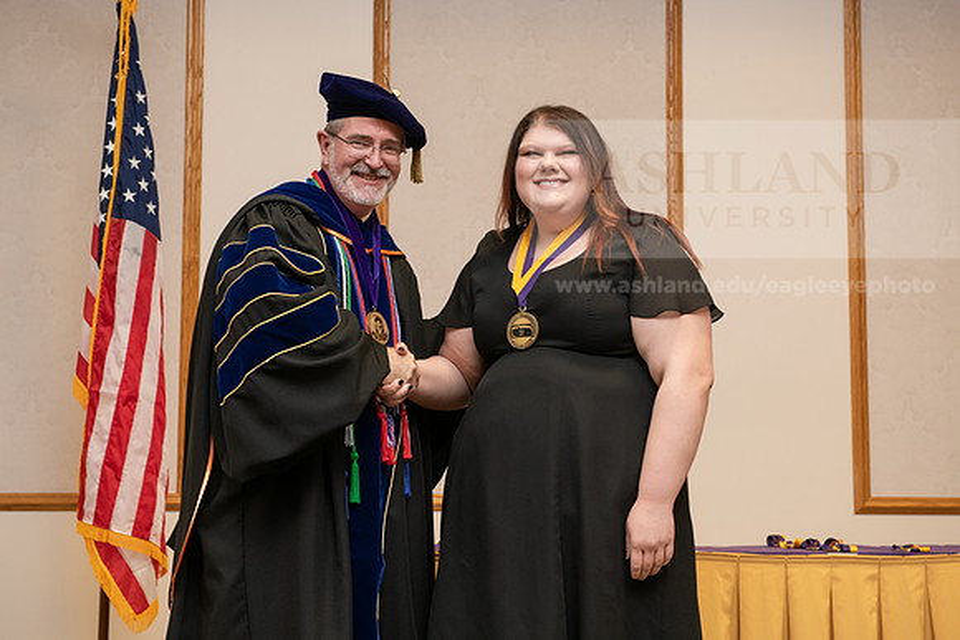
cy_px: 320
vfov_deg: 21.9
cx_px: 480
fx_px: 1654
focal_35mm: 62
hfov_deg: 32.4
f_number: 5.6
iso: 2000
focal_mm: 62
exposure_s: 1/200
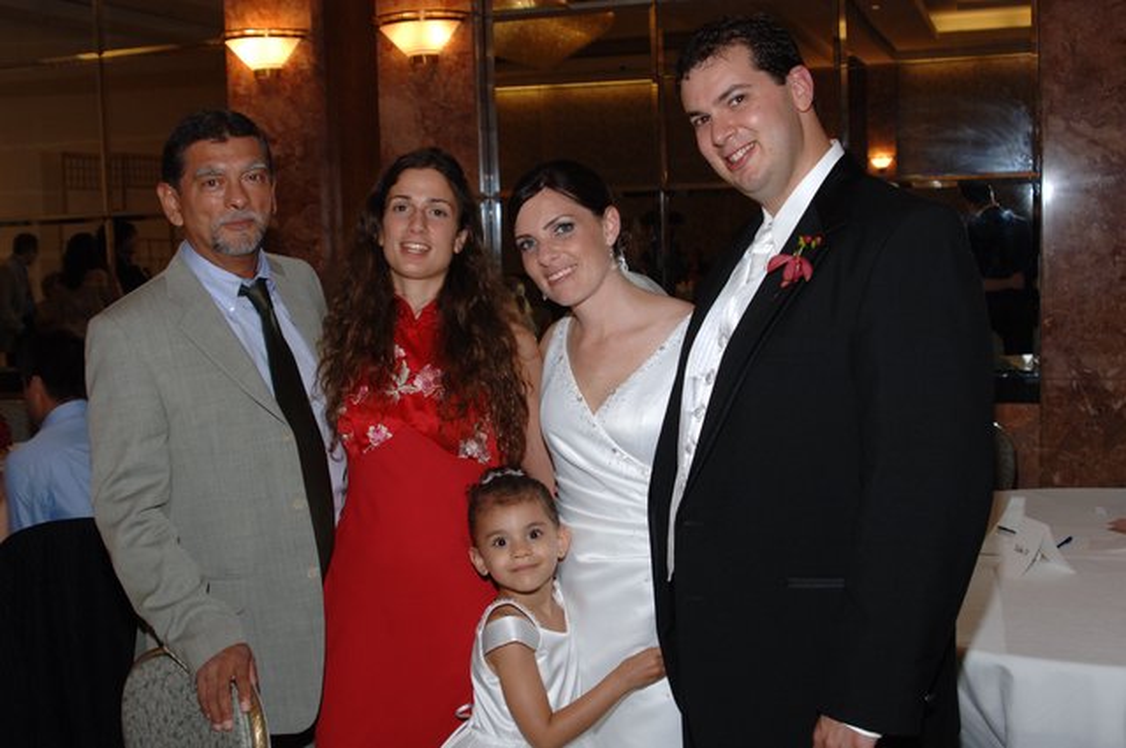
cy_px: 374
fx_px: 1312
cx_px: 563
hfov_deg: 46.5
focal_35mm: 42
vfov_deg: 31.8
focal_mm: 28
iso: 400
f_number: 5
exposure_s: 1/50
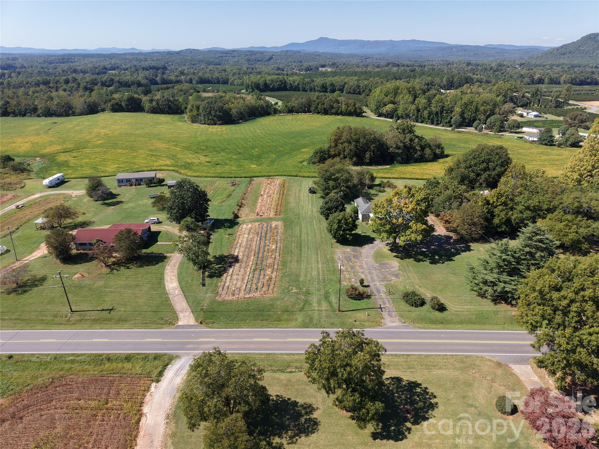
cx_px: 300
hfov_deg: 71.6
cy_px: 224
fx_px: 415
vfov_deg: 56.8
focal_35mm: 24
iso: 170
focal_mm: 8.67
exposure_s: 1/3000
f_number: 1.8
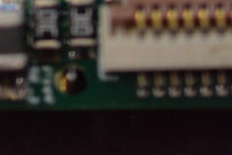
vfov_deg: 1.8
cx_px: -295
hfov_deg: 2.7
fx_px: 4842
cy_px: -352
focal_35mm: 751
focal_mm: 105
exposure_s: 1/100
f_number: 8
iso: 1600
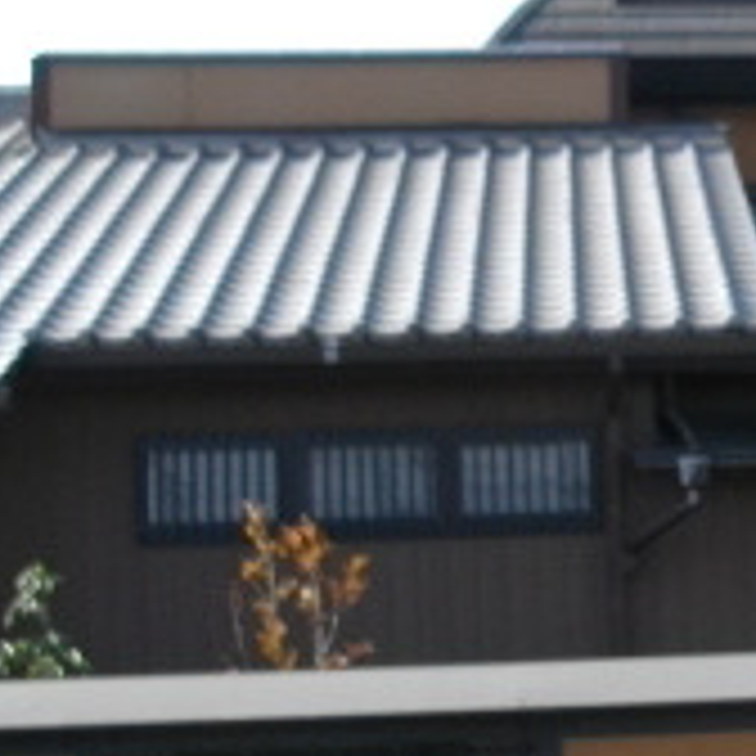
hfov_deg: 14.9
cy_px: 392
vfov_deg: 16.1
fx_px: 2669
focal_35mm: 108
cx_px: 1138
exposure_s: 1/500
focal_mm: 5.7
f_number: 2.9
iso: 100
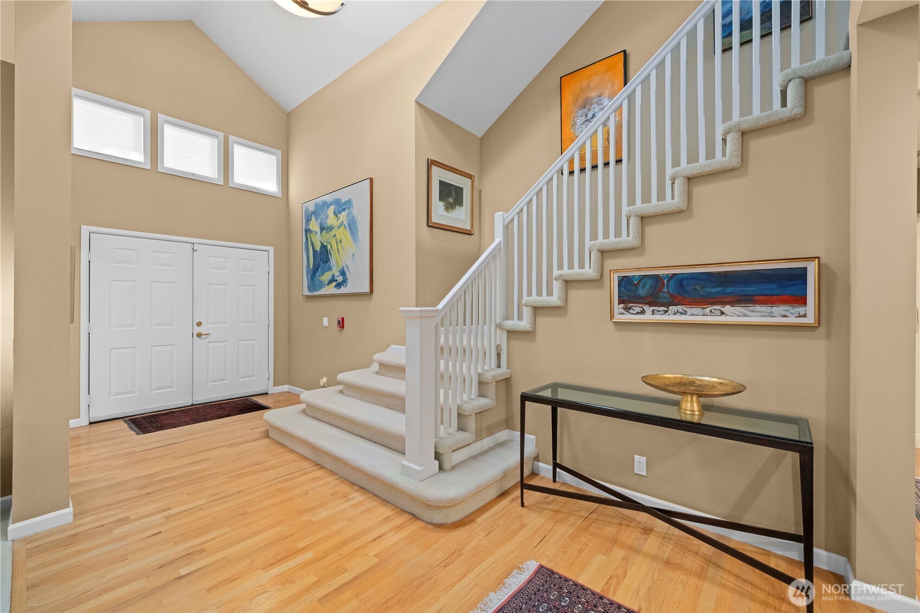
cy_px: 306
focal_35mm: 14
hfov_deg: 104.3
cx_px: 460
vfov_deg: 81.2
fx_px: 358
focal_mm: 14
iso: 3200
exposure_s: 1/30
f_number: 7.1
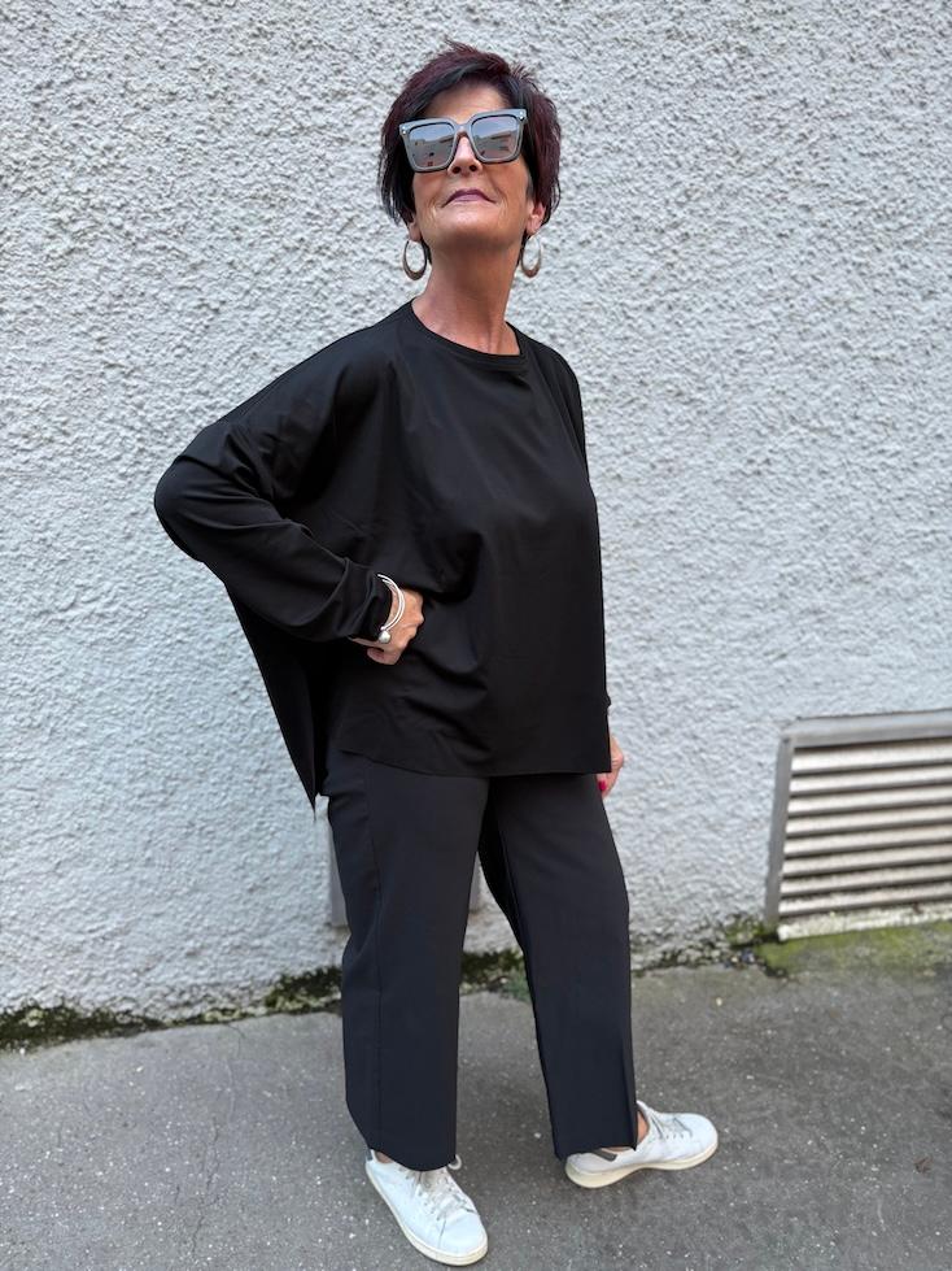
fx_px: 954
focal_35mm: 26
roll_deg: +0.3
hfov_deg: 53.1
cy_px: 636
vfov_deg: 67.3
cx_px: 476
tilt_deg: -14.2
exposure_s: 1/121
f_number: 1.6
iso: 125
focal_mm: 5.96
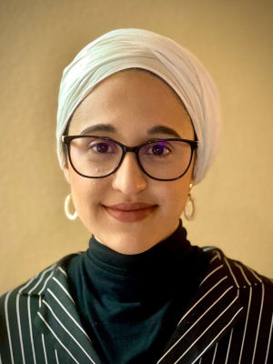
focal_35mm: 52
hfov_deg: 28.0
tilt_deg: -2.4
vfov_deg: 36.8
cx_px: 136
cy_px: 182
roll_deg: +1.5
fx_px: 547
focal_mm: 6
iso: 400
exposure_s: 1/17
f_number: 2
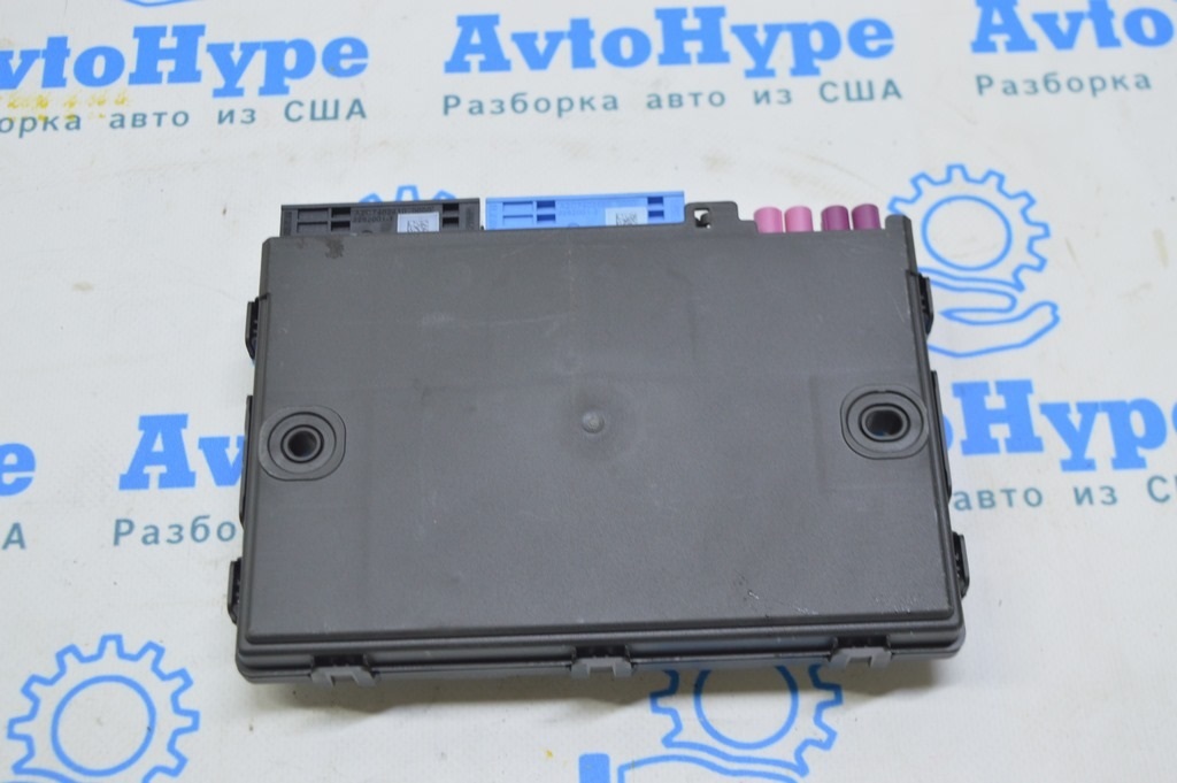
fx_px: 1715
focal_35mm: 52
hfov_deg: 37.9
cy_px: 392
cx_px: 588
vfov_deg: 25.7
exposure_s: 1/20
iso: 400
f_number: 5.6
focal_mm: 35
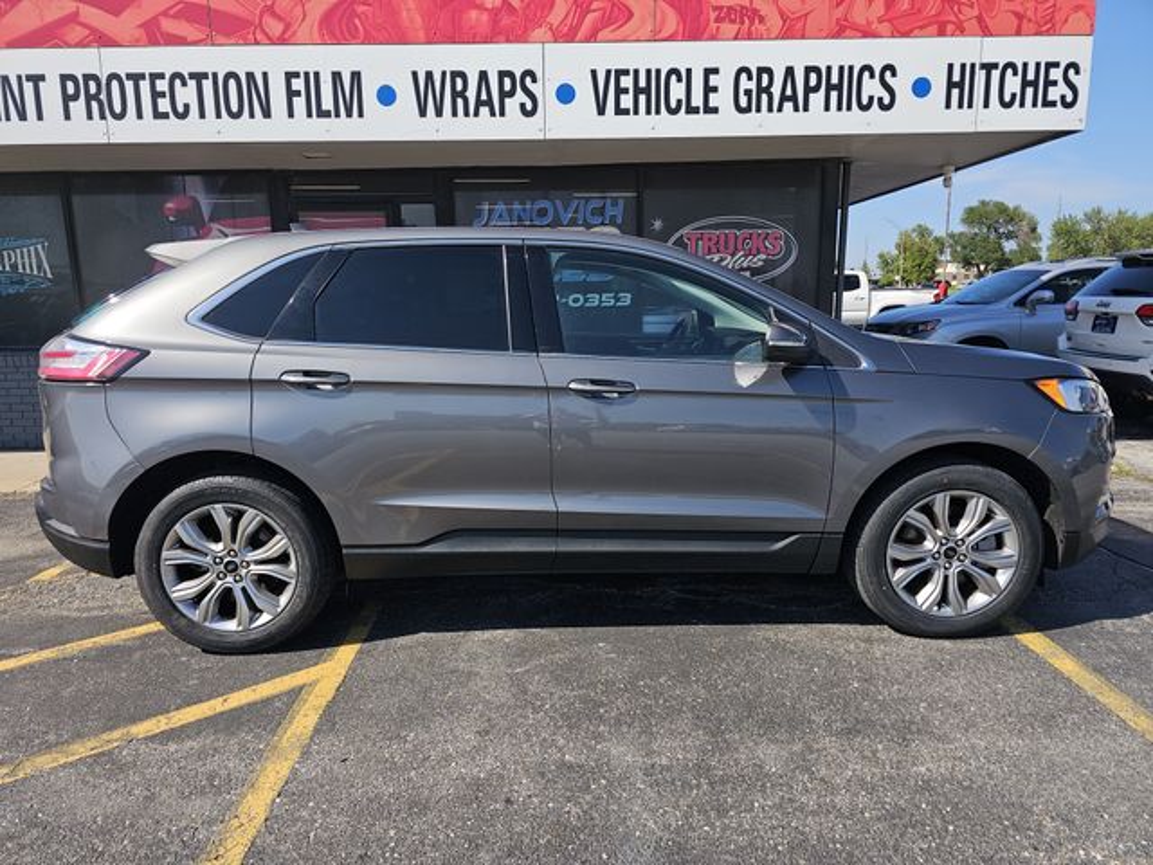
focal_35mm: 23
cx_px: 576
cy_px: 432
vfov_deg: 58.9
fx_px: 766
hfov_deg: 73.9
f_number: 1.7
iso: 10
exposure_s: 1/588
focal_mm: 6.3
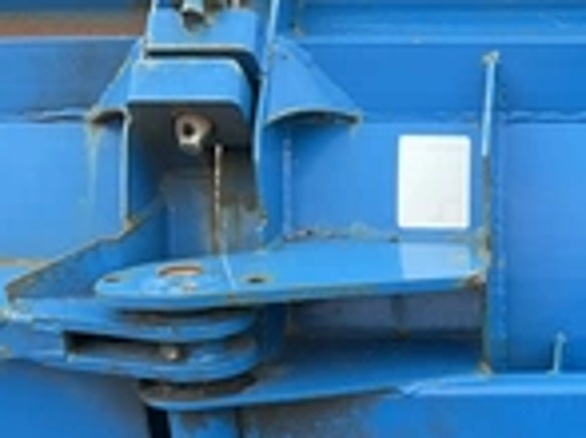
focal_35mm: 79
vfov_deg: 18.0
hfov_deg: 23.3
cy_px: 482
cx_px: 634
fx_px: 1336
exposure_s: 1/135
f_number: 1.8
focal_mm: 3
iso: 32
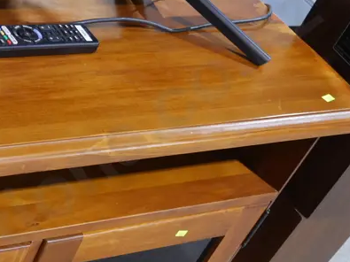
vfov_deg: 17.3
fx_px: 839
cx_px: -51
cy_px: 276
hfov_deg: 22.1
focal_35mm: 83
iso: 1000
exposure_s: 1/60
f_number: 3.6
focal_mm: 16
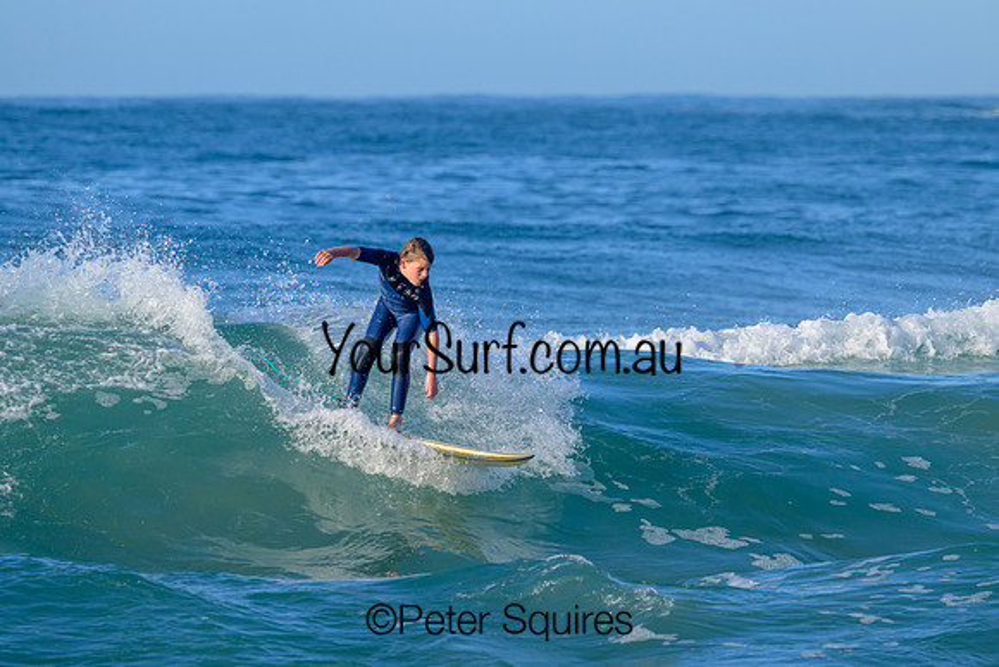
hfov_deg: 4.2
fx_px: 13474
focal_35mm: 485
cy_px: 334
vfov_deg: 2.8
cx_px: 500
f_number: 10
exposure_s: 1/2000
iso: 1250
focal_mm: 470
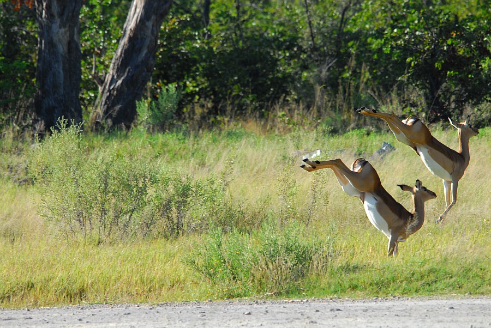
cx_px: 246
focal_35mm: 525
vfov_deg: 2.6
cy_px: 164
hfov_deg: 3.9
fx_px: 7167
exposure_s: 1/500
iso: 400
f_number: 8
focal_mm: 350
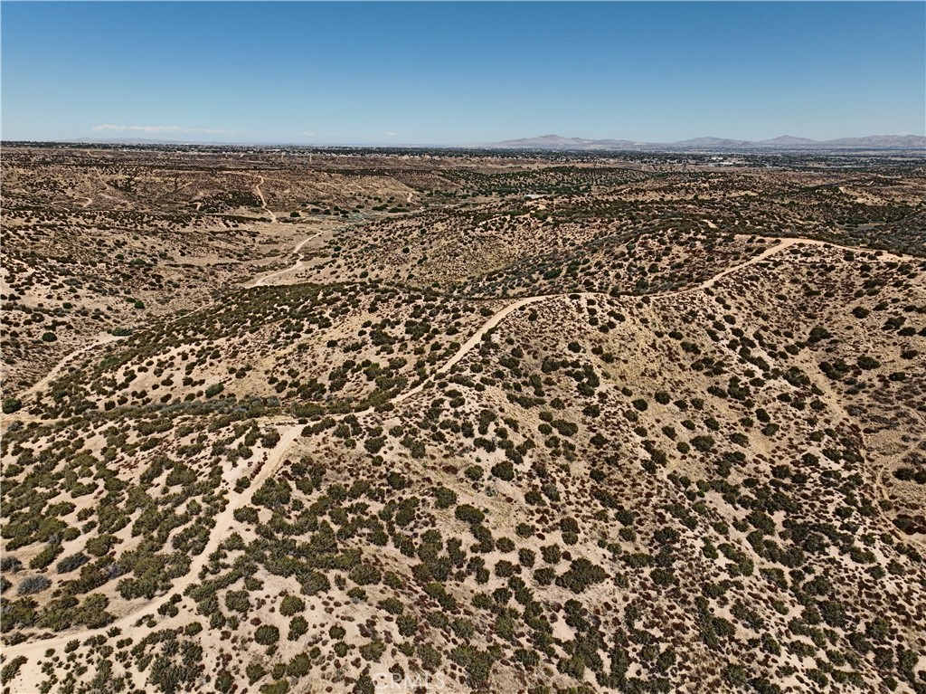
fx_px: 642
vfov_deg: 56.8
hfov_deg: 71.6
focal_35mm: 24
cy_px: 347
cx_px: 463
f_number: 2.8
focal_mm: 12.29
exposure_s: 1/3200
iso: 130
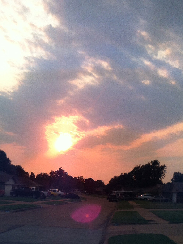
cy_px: 172
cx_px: 76
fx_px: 381
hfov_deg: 26.9
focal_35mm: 54
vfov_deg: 35.1
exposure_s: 1/40
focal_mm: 3.85
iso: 80
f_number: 2.8
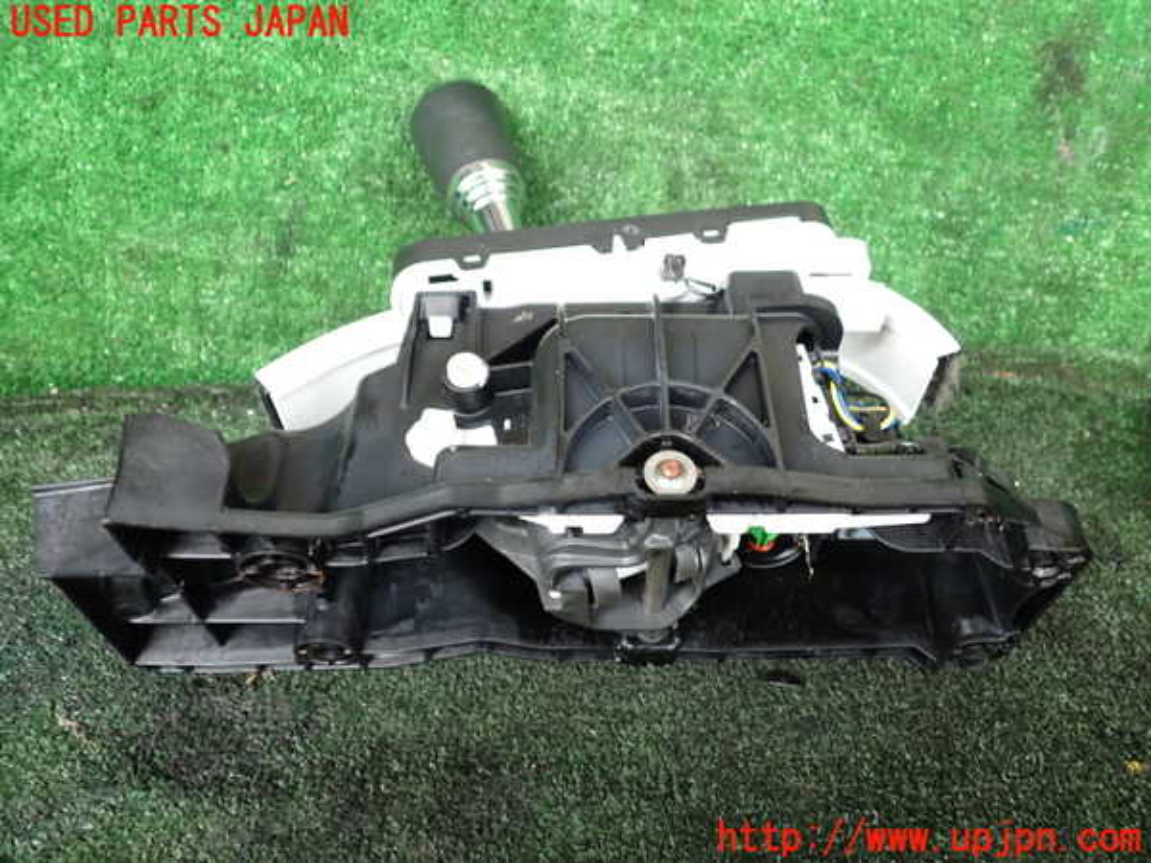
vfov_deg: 46.8
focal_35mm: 30
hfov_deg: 60.0
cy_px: 432
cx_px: 576
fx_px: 998
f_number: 2.3
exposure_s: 1/50
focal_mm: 5.4
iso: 200
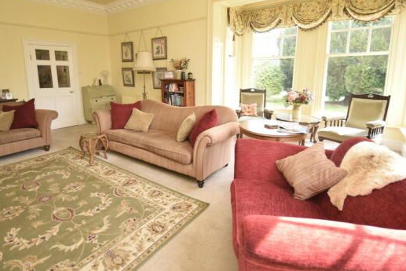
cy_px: 105
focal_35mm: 19
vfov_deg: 63.8
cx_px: 180
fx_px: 214
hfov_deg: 86.6
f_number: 5.6
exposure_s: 1/125
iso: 640
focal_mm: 10
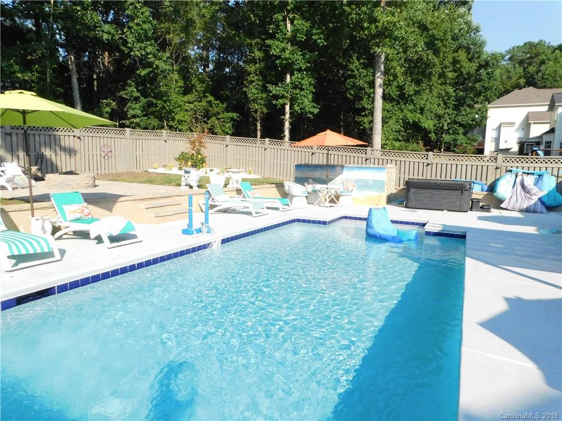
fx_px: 373
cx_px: 281
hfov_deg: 73.9
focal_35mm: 23
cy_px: 210
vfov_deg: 58.9
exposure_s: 1/1500
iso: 800
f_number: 6
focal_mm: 4
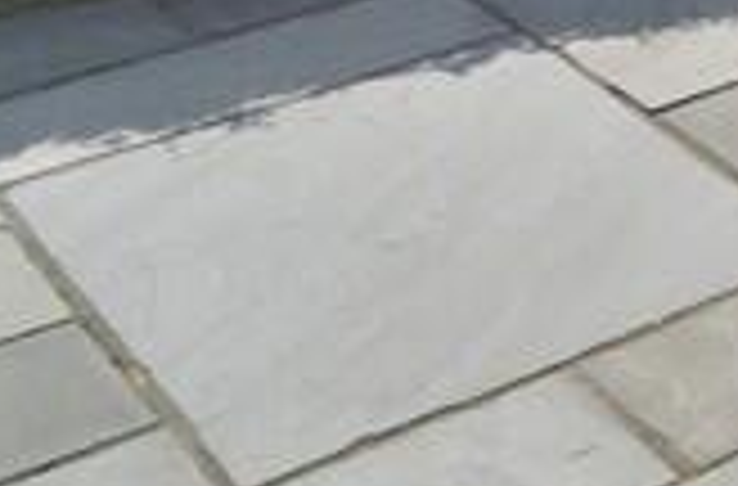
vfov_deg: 10.6
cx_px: 1922
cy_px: -796
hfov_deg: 13.0
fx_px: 2106
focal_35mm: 103
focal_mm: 11
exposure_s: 1/250
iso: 200
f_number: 8
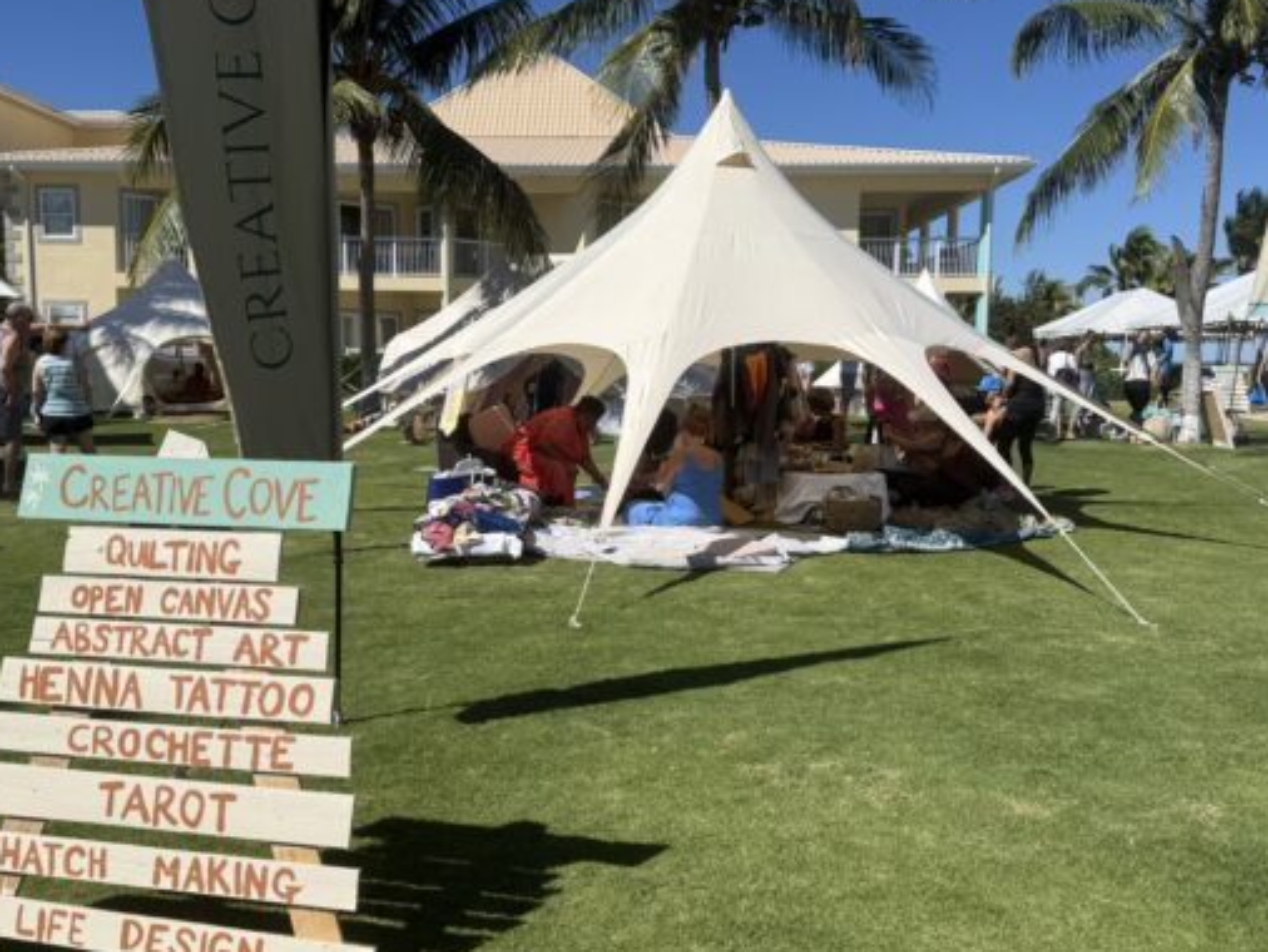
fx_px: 1209
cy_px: 496
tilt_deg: -6.1
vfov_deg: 43.0
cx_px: 604
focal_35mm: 33
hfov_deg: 55.3
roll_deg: +0.6
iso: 80
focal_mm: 6.76
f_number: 1.78
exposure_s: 1/8130
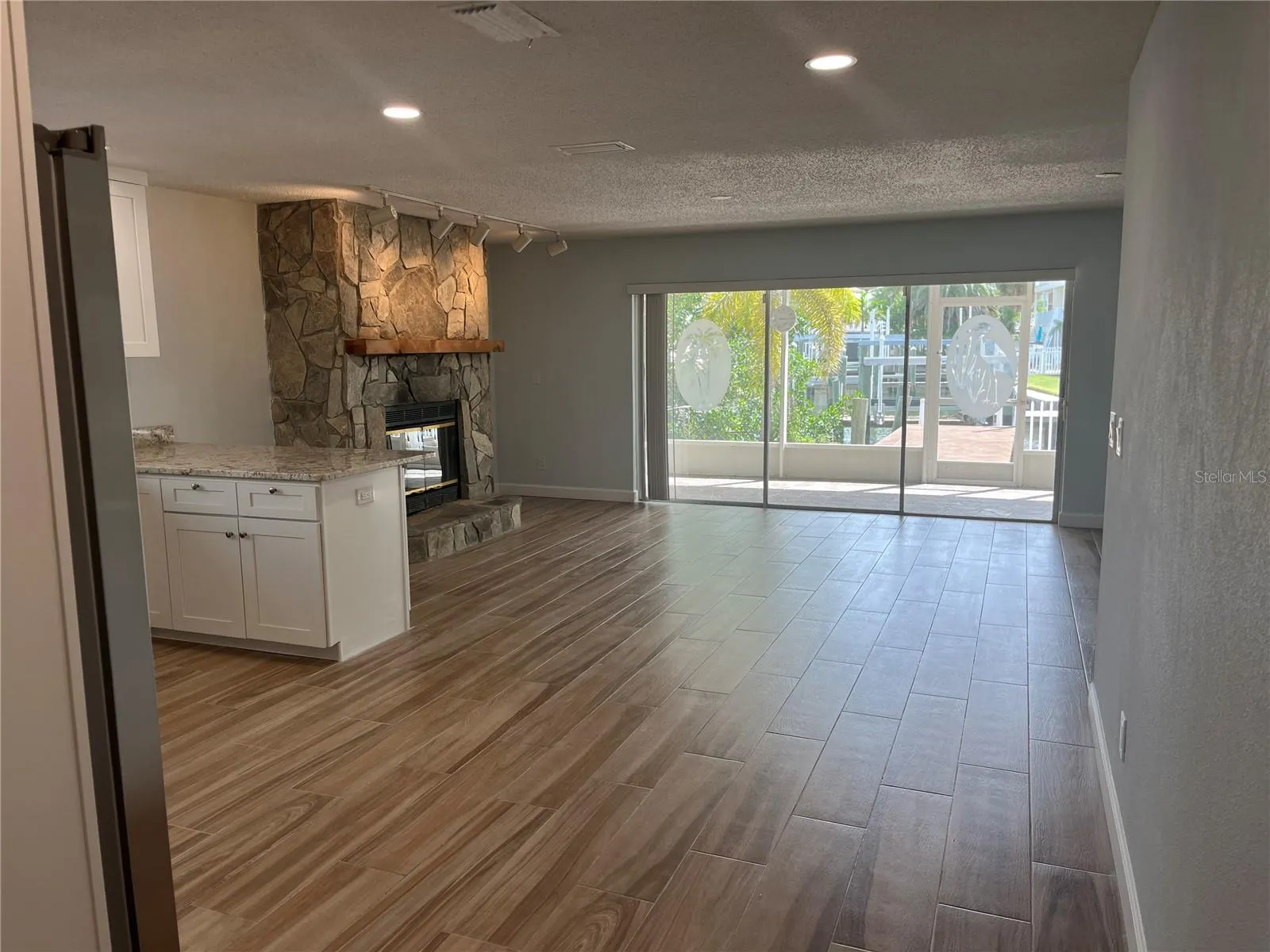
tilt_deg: -8.5
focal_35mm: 26
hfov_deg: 67.3
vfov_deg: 53.1
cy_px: 476
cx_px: 635
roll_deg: +0.6
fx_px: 954
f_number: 1.6
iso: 40
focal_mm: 5.1
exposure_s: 1/170
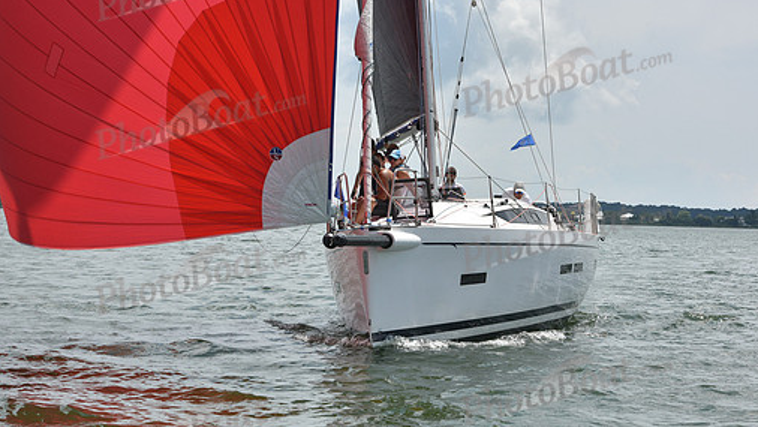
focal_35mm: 84
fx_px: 1689
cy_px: 178
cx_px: 385
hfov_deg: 25.3
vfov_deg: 14.4
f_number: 11
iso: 320
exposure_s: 1/1000
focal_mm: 70
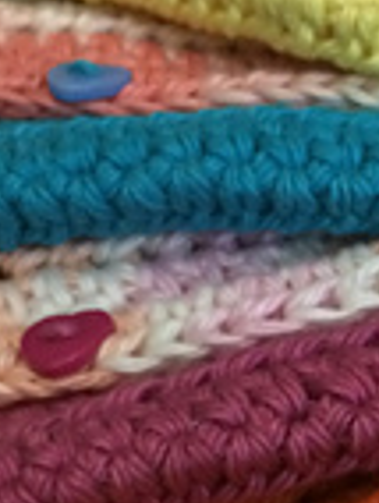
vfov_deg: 18.2
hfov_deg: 14.2
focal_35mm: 102
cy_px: 616
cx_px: 437
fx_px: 1485
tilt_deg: -56.0
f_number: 2.2
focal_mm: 4.15
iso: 320
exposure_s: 1/17
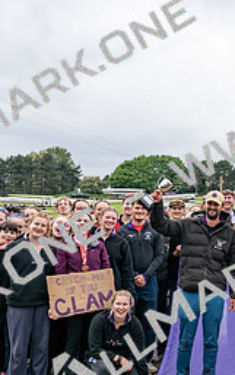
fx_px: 634
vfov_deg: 32.9
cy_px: 190
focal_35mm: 62
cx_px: 349
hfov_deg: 18.6
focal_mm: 27
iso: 320
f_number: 4
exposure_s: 1/500
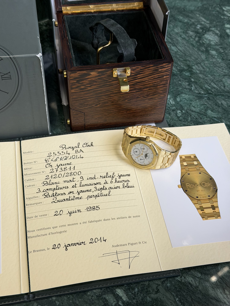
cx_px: 115
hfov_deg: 30.3
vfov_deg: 39.7
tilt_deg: -48.7
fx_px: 425
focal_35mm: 48
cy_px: 153
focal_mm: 6.76
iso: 64
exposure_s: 1/122
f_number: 1.78
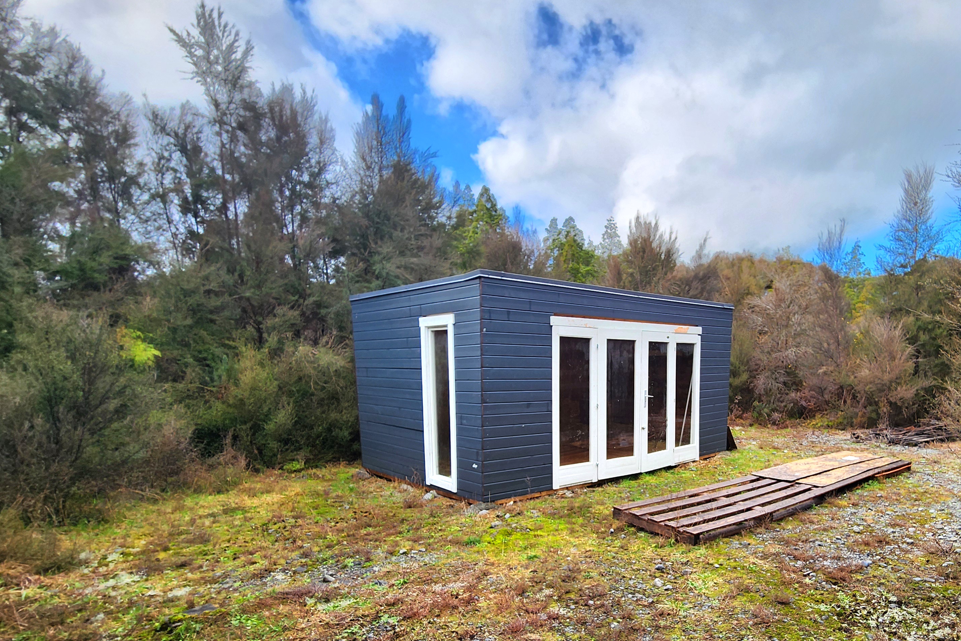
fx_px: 507
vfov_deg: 62.8
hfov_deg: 84.3
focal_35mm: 19
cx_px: 631
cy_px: 434
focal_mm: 2.2
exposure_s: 1/455
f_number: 2.2
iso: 50
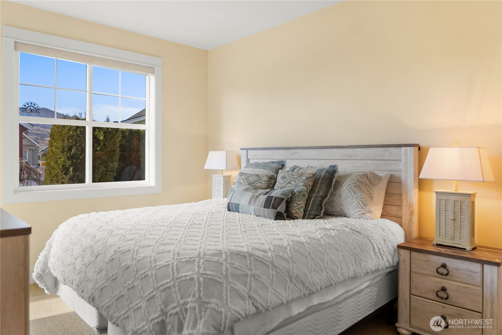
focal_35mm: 25
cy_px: 168
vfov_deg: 51.3
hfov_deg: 71.5
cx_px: 251
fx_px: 349
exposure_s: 1/80
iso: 400
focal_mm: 25
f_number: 2.8
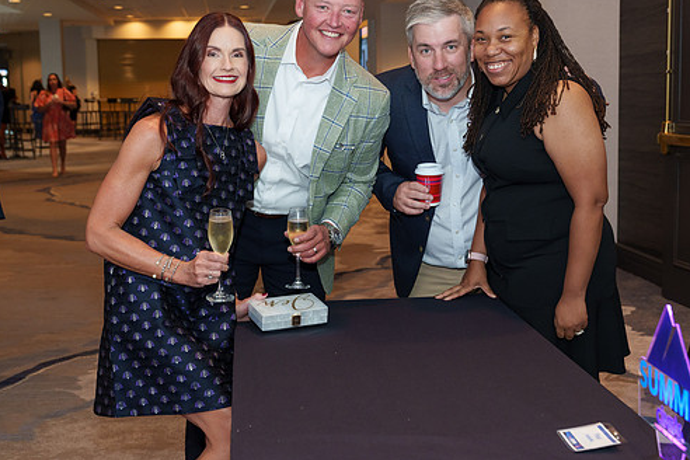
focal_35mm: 50
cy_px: 196
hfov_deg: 39.6
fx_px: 958
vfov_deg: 27.0
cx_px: 344
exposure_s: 1/60
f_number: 4.5
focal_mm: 38
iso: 1250
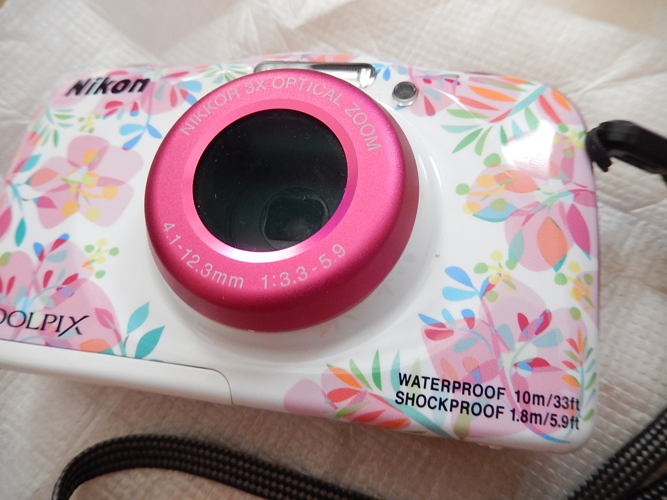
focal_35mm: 25
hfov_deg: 69.4
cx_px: 334
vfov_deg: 54.9
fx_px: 482
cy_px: 250
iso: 400
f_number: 3.4
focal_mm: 4.5
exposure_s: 1/25
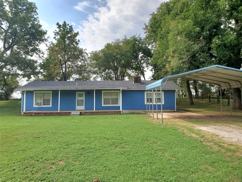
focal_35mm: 26
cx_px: 121
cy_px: 91
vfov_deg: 53.1
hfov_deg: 67.3
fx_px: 182
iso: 50
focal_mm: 4.3
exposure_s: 1/1667
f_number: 2.4
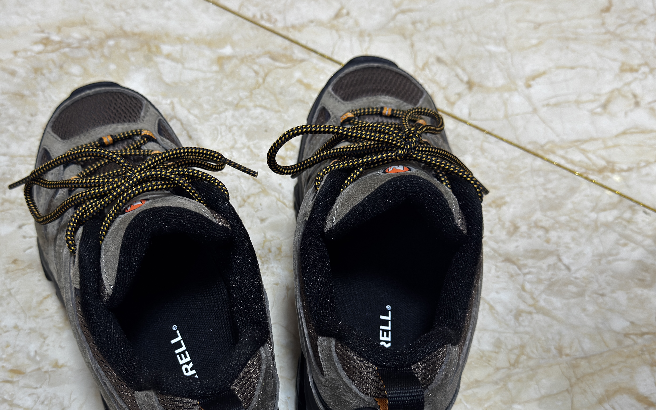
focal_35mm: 43
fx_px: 769
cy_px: 283
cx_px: 278
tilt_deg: -56.4
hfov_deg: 46.1
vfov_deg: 29.6
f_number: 1.78
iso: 320
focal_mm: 6.76
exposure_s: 1/33
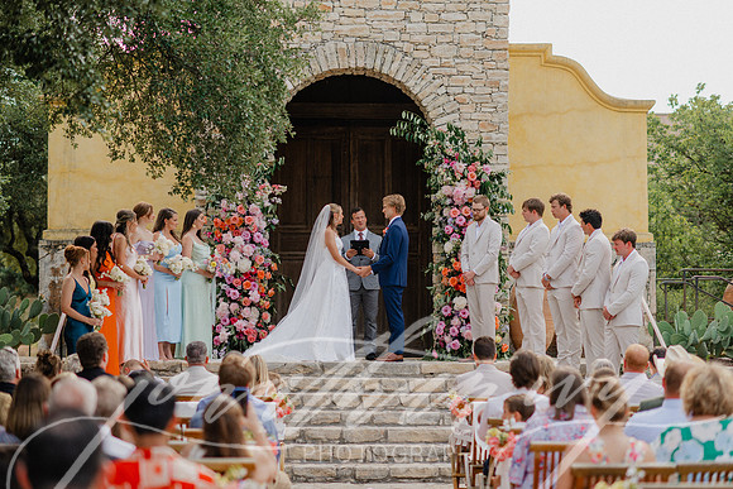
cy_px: 244
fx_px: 1731
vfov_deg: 16.1
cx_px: 366
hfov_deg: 23.9
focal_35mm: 85
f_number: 2
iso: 80
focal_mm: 85
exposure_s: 1/800
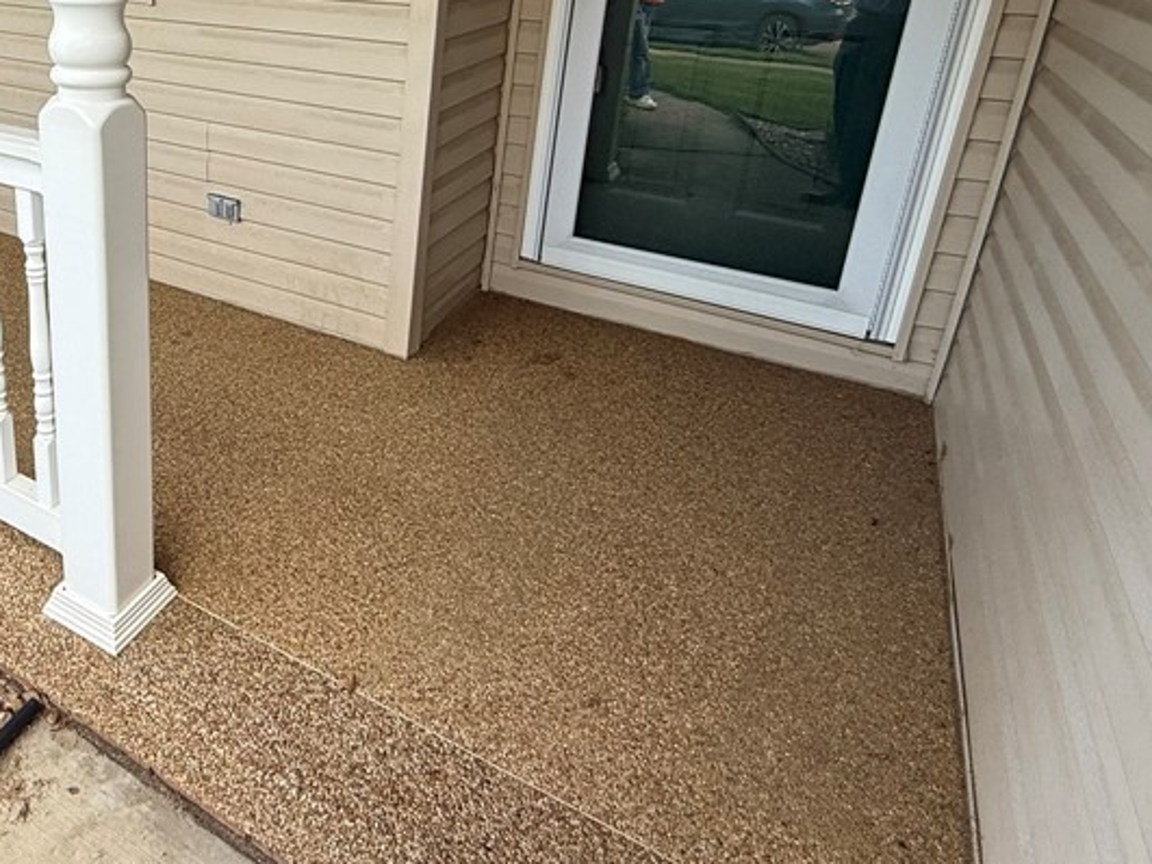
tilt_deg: -16.7
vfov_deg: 49.0
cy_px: 202
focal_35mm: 27
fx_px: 898
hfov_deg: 60.3
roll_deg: -2.0
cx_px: 236
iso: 50
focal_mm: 2.22
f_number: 2.2
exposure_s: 1/168
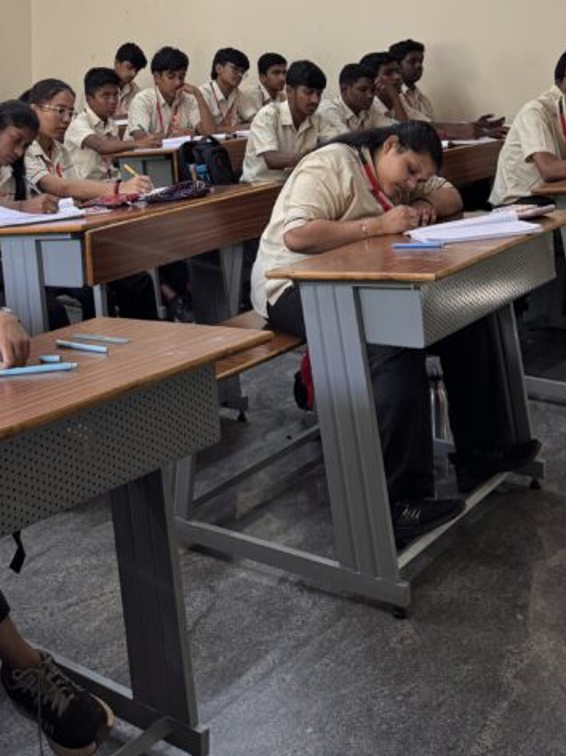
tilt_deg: +1.0
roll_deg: +0.3
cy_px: -2
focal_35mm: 52
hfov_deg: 27.7
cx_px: 166
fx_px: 1135
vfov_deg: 33.6
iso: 200
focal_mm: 6.76
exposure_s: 1/100
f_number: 1.78
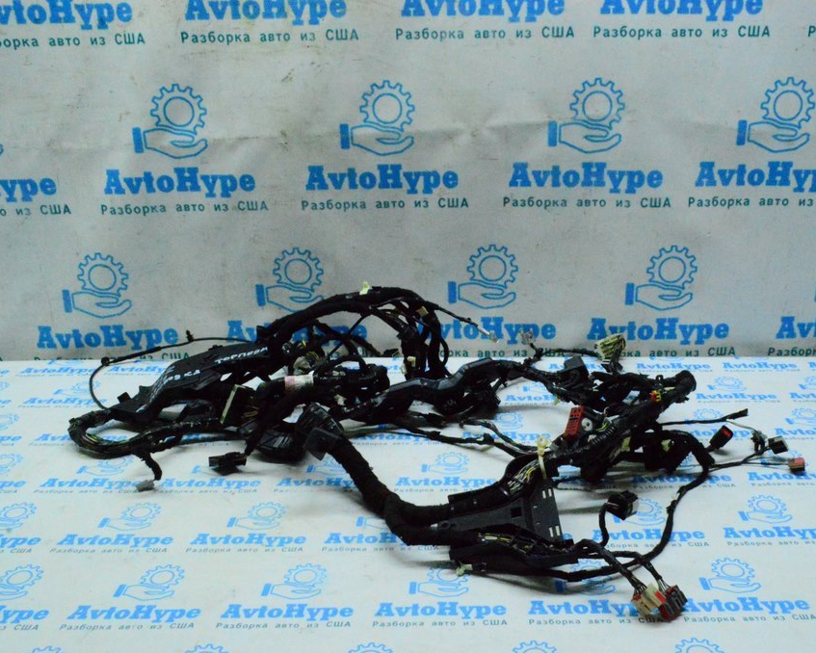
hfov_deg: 52.7
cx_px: 458
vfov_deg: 43.4
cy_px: 327
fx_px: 821
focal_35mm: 34
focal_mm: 20
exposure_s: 1/80
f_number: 22
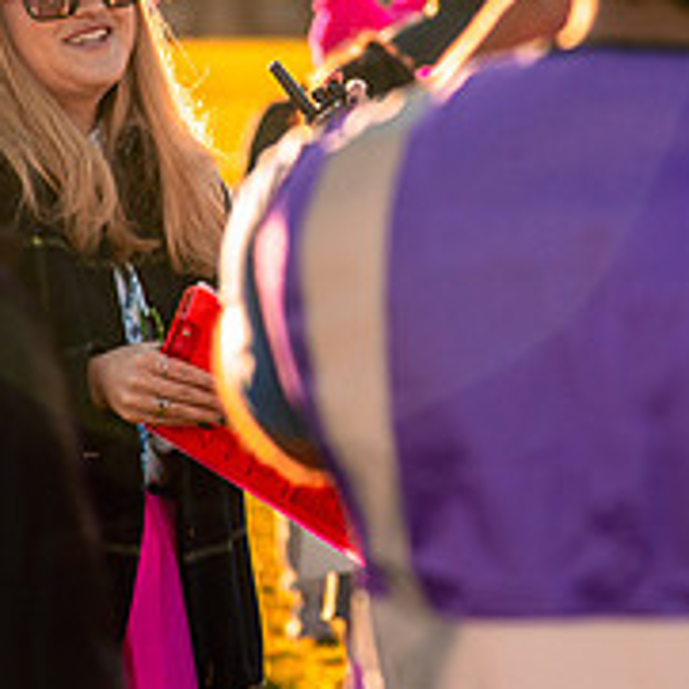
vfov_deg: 5.4
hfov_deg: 5.4
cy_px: 164
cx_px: 541
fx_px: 7341
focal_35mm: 326
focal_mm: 120
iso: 800
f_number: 4.5
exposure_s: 1/1600
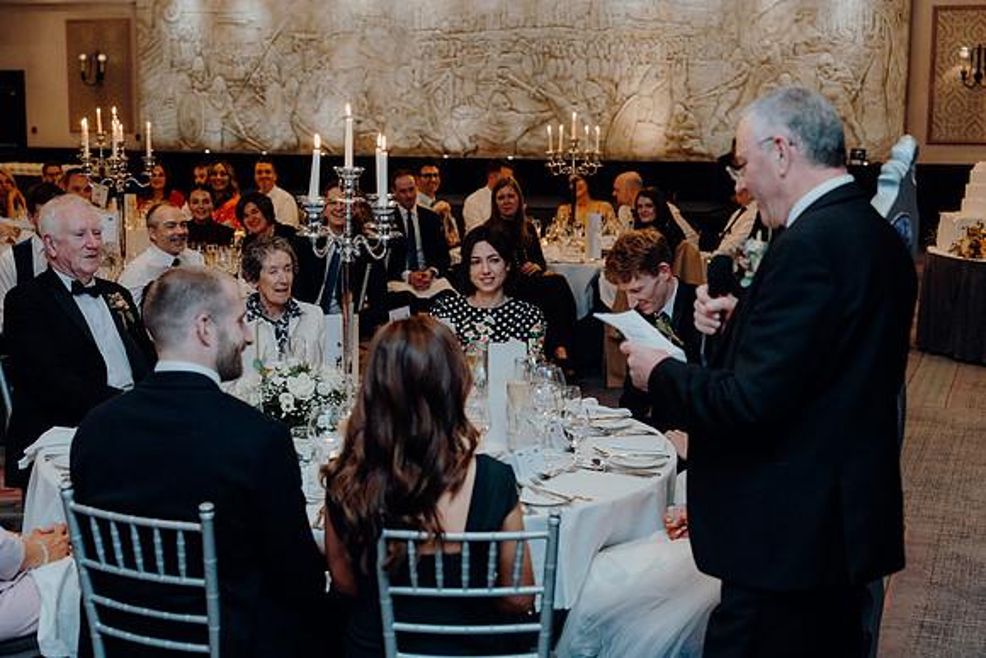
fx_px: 1452
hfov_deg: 37.5
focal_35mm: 53
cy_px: 329
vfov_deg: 25.5
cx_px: 493
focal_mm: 53
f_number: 3.5
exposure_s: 1/160
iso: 2500
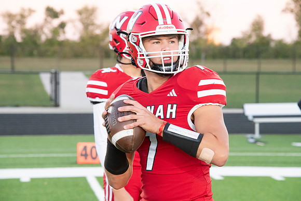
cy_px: 100
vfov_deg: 7.2
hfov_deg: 10.8
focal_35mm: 190
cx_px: 150
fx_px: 1589
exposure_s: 1/320
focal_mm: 190
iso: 8000
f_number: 9
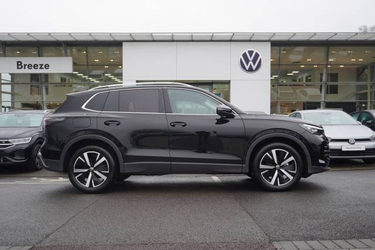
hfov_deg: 57.2
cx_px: 188
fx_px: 344
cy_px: 125
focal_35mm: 33
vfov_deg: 39.9
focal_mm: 22
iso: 200
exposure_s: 1/60
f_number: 4
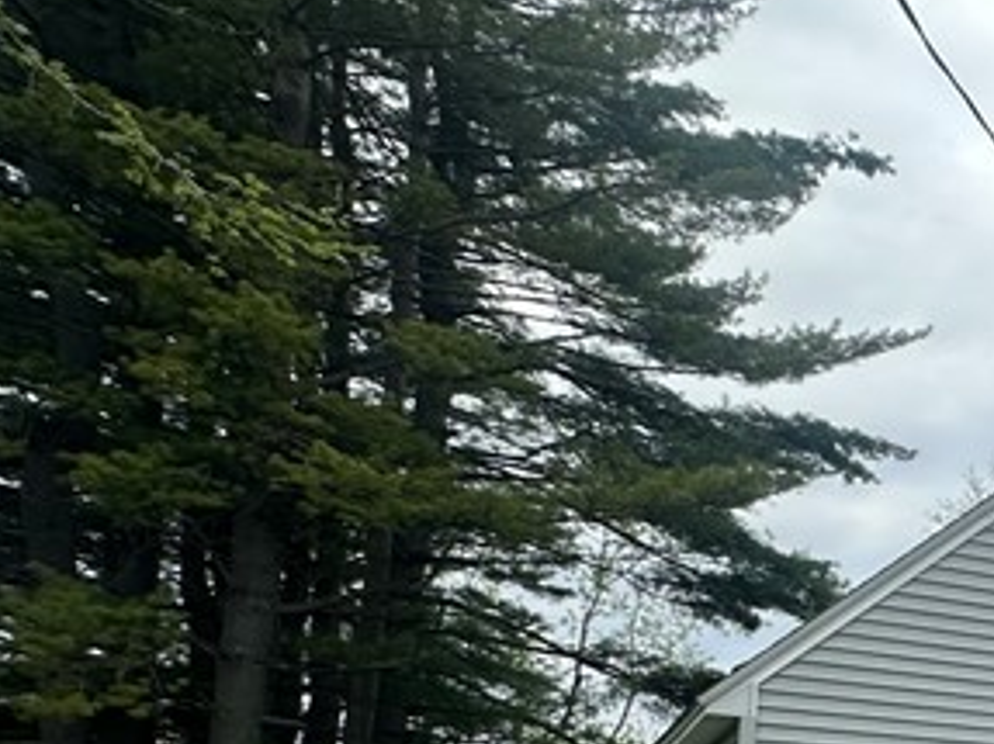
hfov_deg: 23.1
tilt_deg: +2.4
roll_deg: -0.6
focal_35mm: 50
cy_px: 886
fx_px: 1435
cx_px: 1732
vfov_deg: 26.1
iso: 40
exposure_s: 1/380
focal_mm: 2.22
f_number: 2.2
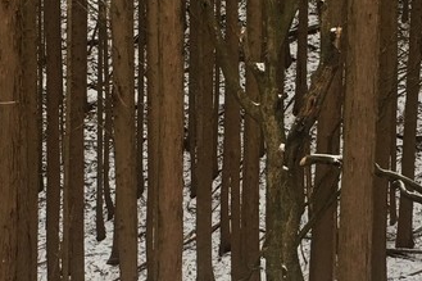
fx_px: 1101
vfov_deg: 14.5
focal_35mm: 94
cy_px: 199
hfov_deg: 21.6
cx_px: 280
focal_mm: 4.15
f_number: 2.2
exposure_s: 1/15
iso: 32
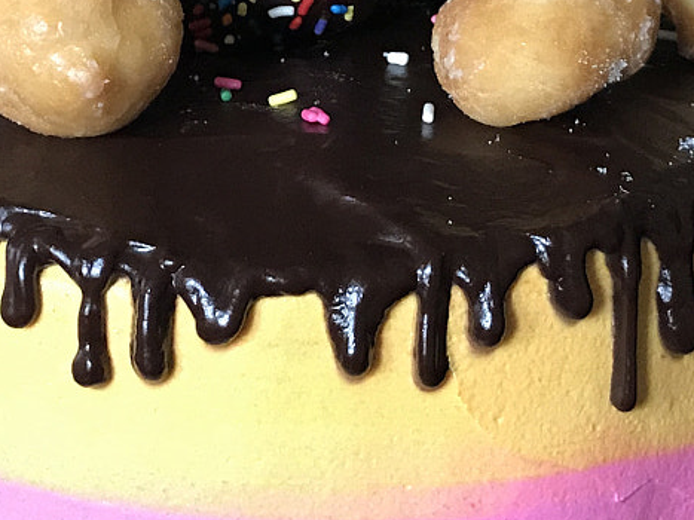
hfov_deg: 20.4
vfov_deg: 15.3
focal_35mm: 96
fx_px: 1924
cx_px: 278
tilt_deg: -15.9
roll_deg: -3.5
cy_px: 111
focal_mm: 3.99
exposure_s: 1/11
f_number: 1.8
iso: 100
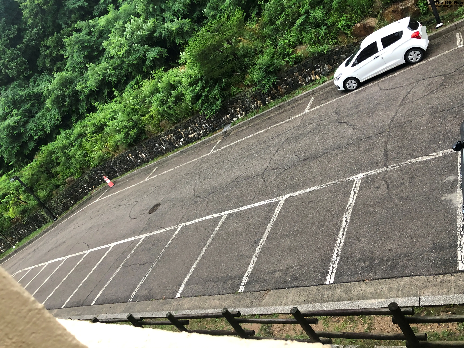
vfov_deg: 49.7
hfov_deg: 63.4
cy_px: 174
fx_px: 375
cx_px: 232
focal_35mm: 28
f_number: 1.8
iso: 32
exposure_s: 1/30
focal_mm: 3.99
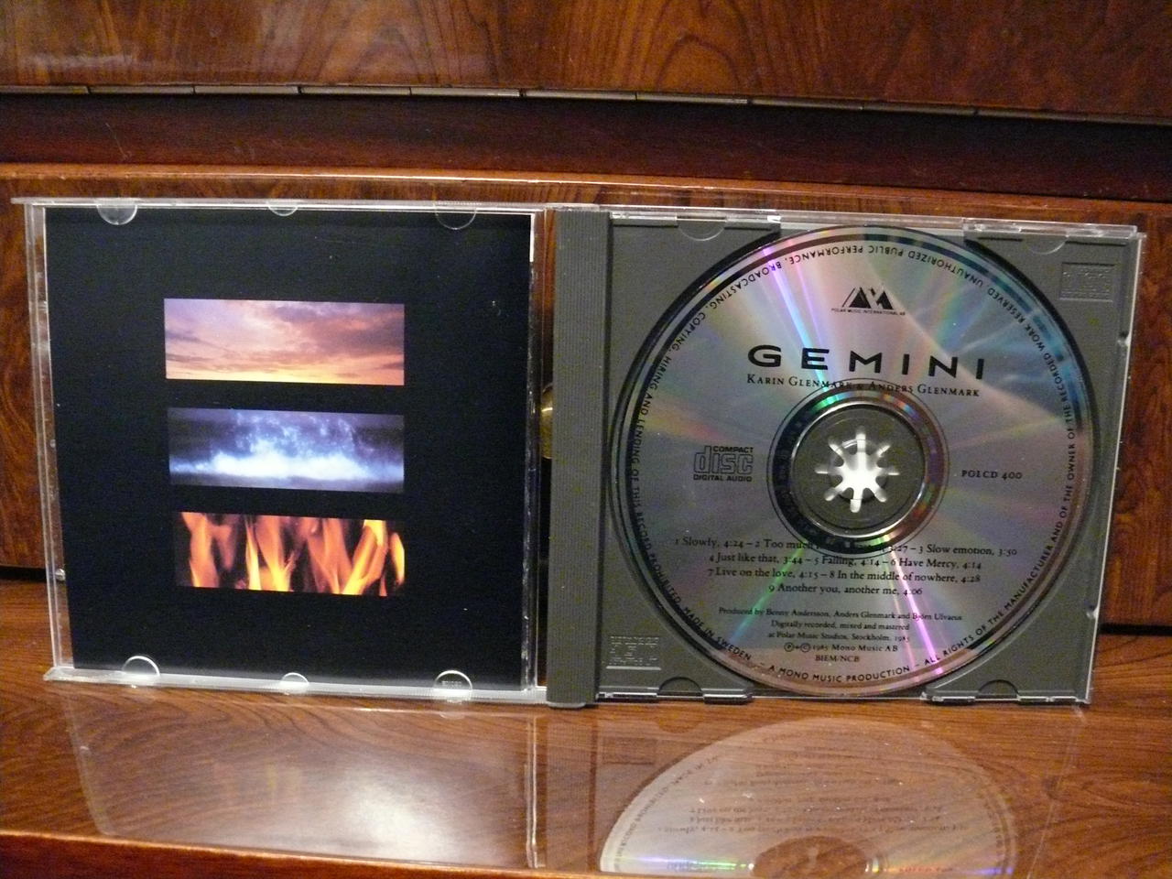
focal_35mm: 35
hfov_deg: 52.6
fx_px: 1185
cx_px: 586
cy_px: 440
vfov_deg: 40.7
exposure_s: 1/13
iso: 800
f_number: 2.8
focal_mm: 7.4
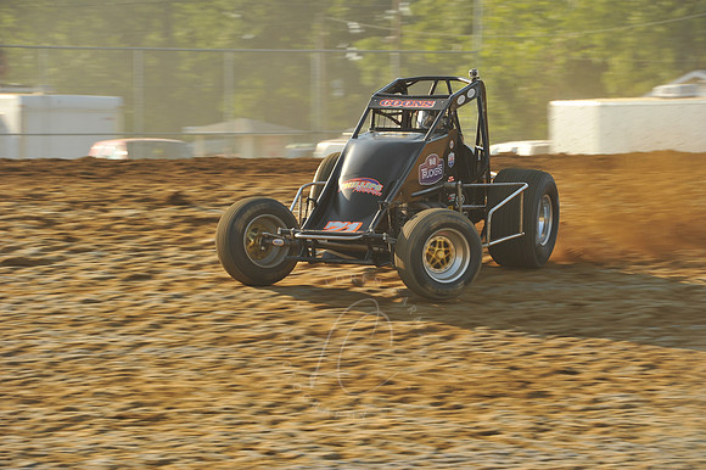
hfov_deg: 10.8
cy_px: 235
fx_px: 3724
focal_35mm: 190
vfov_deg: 7.2
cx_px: 353
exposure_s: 1/320
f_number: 9
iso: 400
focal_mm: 190
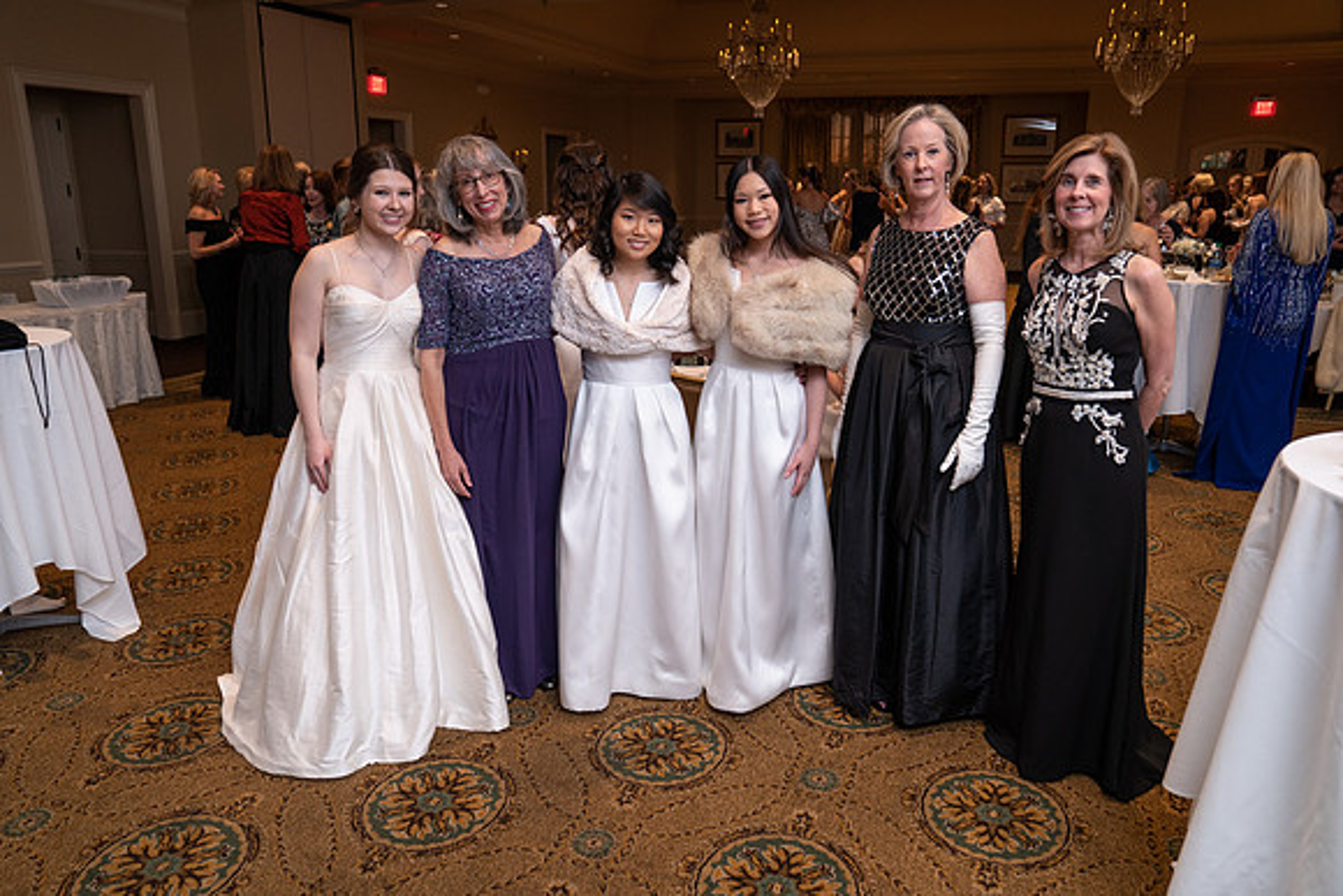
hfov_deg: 69.4
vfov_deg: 49.6
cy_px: 448
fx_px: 970
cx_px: 672
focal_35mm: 26
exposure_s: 1/80
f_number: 3.5
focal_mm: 26
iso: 800
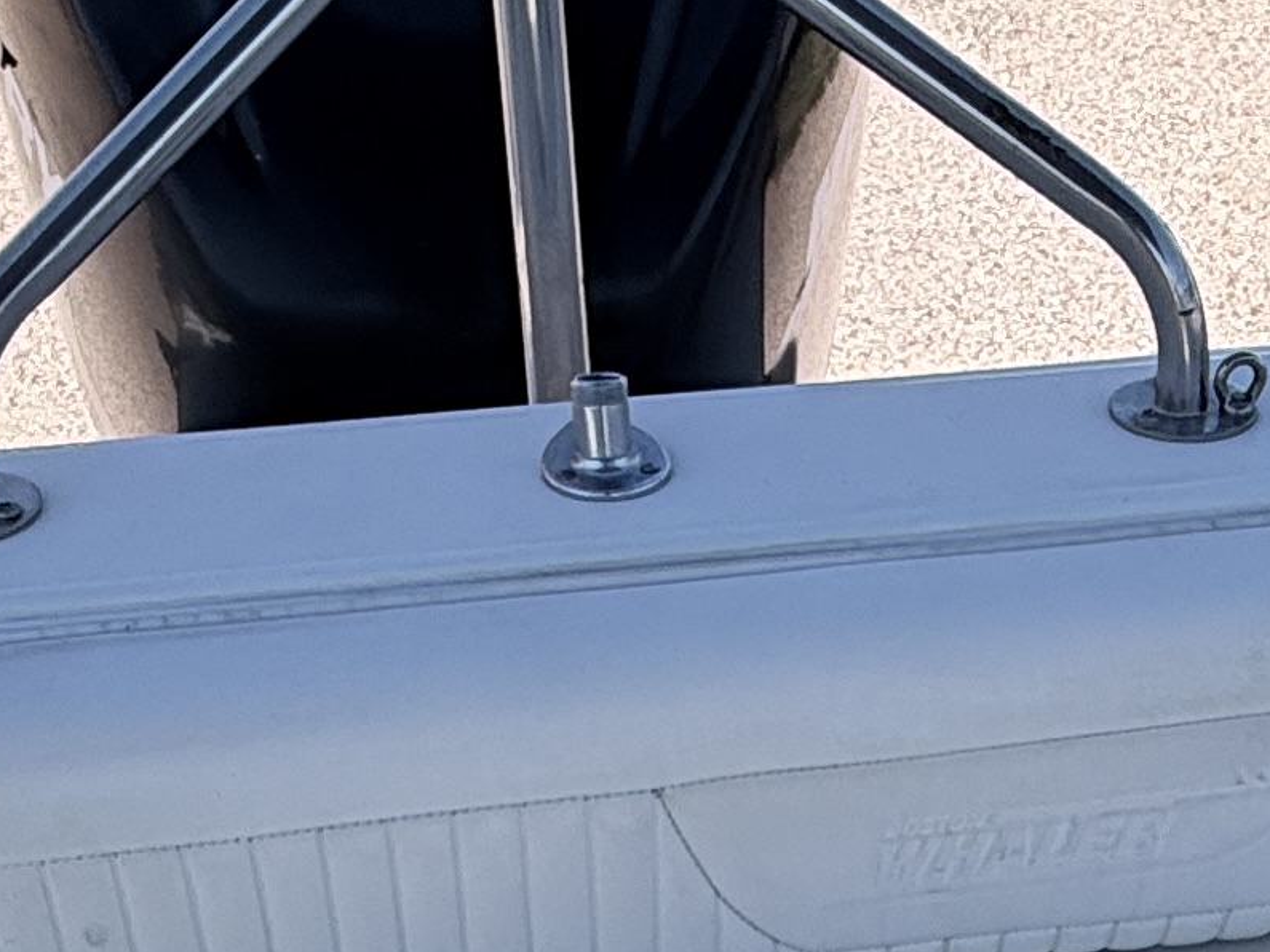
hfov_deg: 27.2
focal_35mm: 71
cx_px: 851
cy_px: 1517
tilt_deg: -47.0
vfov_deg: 18.0
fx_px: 2604
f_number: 2.2
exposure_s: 1/770
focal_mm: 2.22
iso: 32
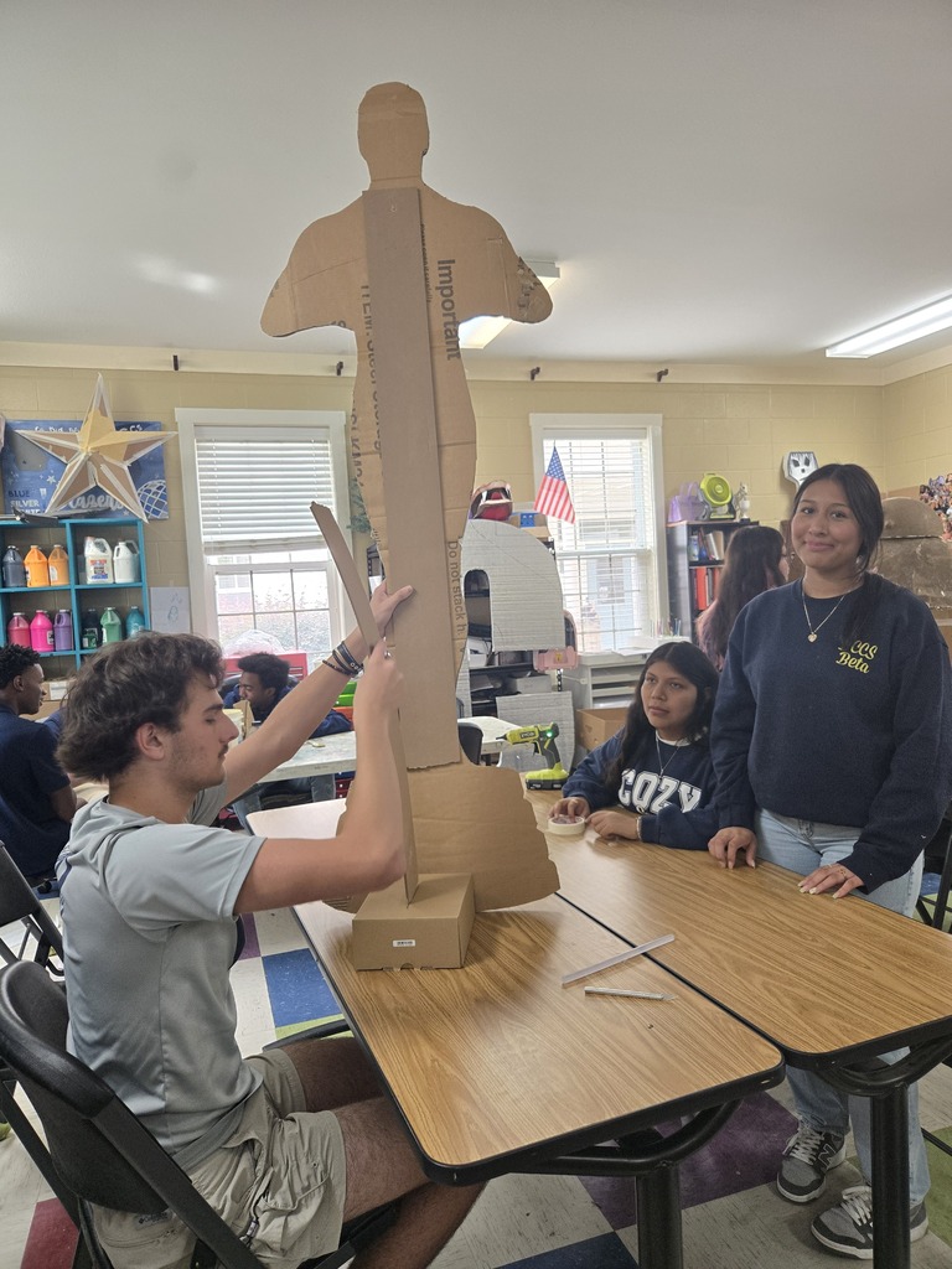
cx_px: 476
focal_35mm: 23
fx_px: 843
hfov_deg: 58.9
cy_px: 634
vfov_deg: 73.9
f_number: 1.8
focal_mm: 5.4
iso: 250
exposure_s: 1/120
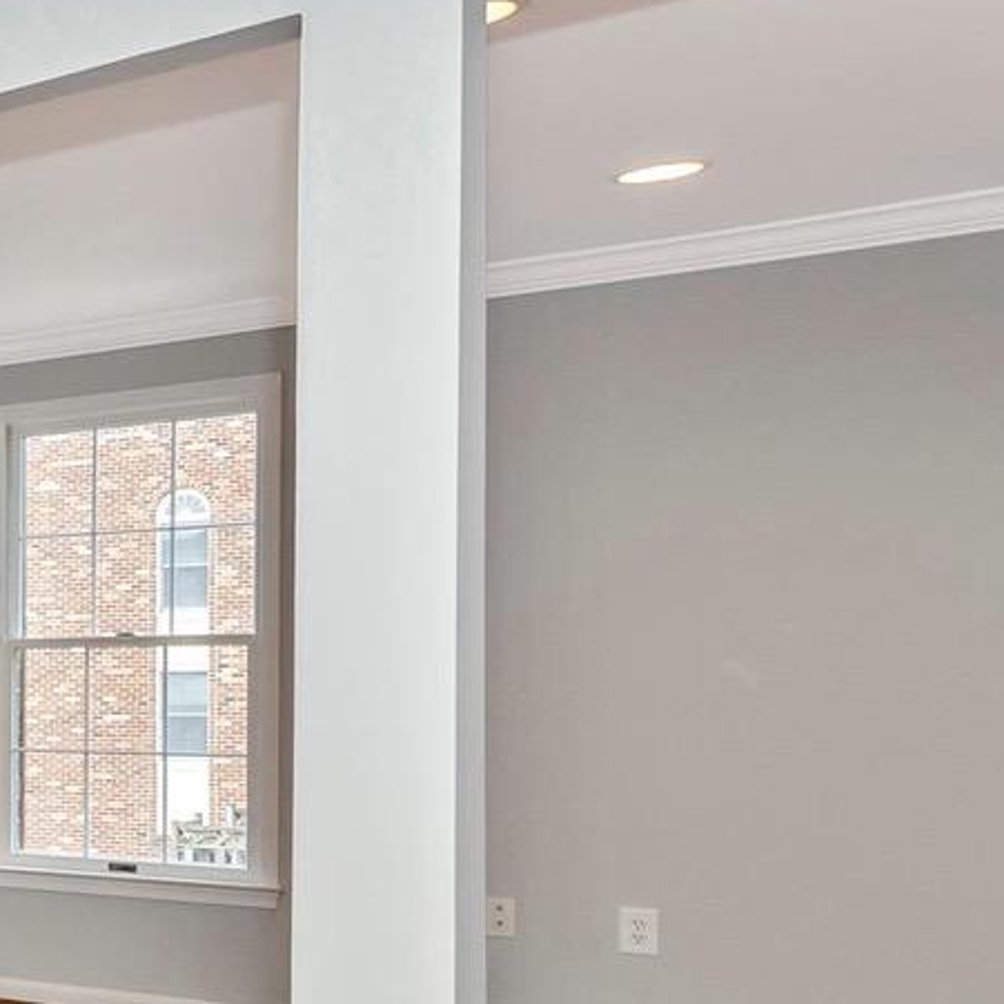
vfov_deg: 31.4
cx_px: -828
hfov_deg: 20.9
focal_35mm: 54
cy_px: 673
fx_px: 1772
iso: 320
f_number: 9
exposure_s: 1/60
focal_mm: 14
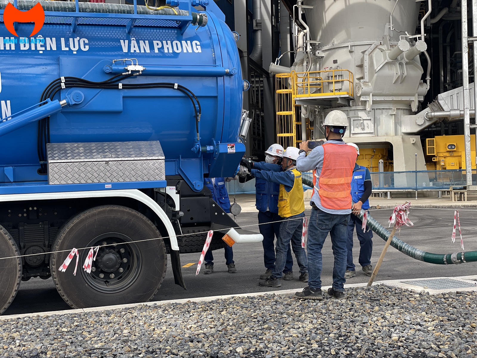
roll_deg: +1.6
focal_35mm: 52
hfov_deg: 36.8
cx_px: 238
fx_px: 717
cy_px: 179
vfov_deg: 28.0
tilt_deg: +0.9
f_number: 2
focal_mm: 6
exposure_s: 1/224
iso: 25
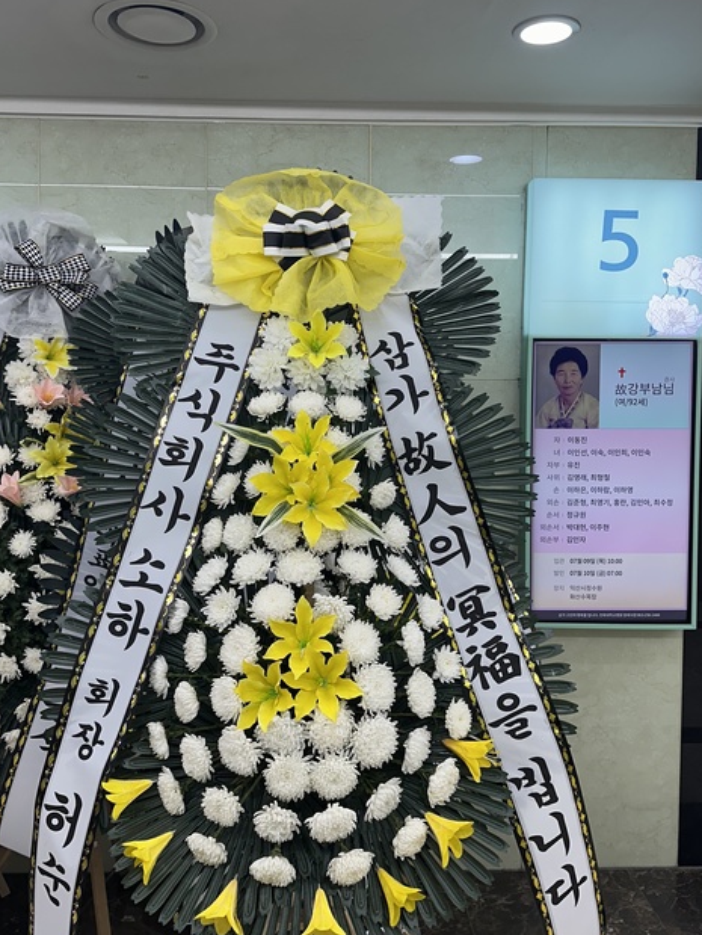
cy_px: 427
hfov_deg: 45.5
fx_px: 837
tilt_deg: -1.4
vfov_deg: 58.2
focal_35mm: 31
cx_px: 343
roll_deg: -1.5
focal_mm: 6.86
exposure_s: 1/120
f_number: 1.78
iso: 80
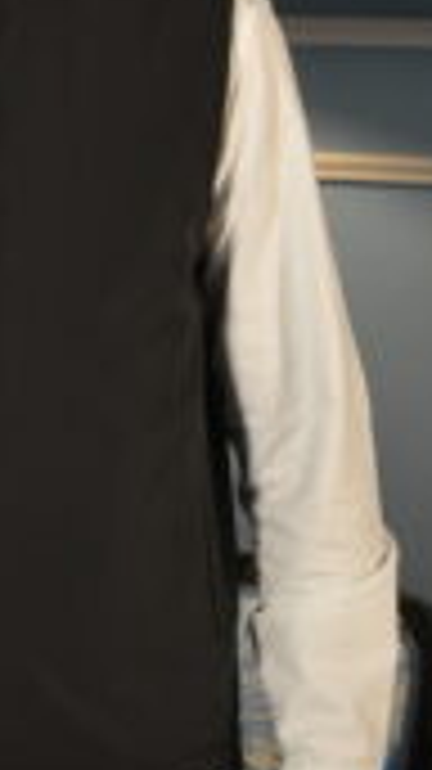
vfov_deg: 11.6
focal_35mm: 186
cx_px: -54
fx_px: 3801
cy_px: 365
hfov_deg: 6.5
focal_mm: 45
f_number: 4.8
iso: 1600
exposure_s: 1/100
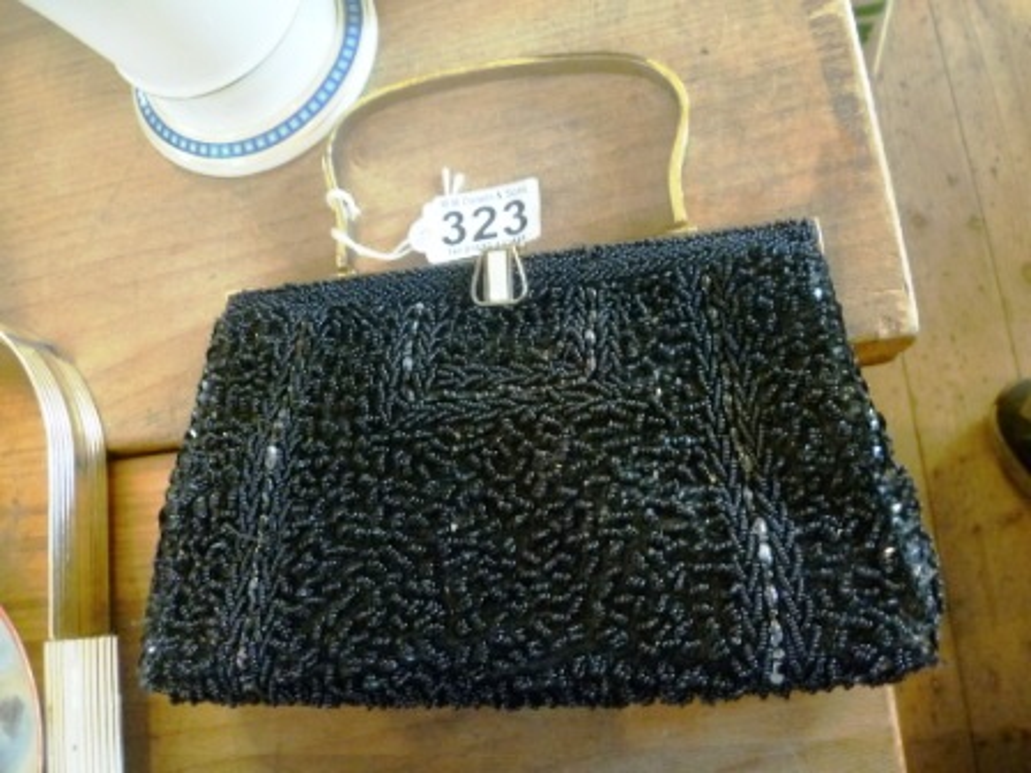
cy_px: 386
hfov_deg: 63.4
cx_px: 516
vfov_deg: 49.7
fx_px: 834
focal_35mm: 28
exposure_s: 1/5
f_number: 2.8
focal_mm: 5
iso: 400
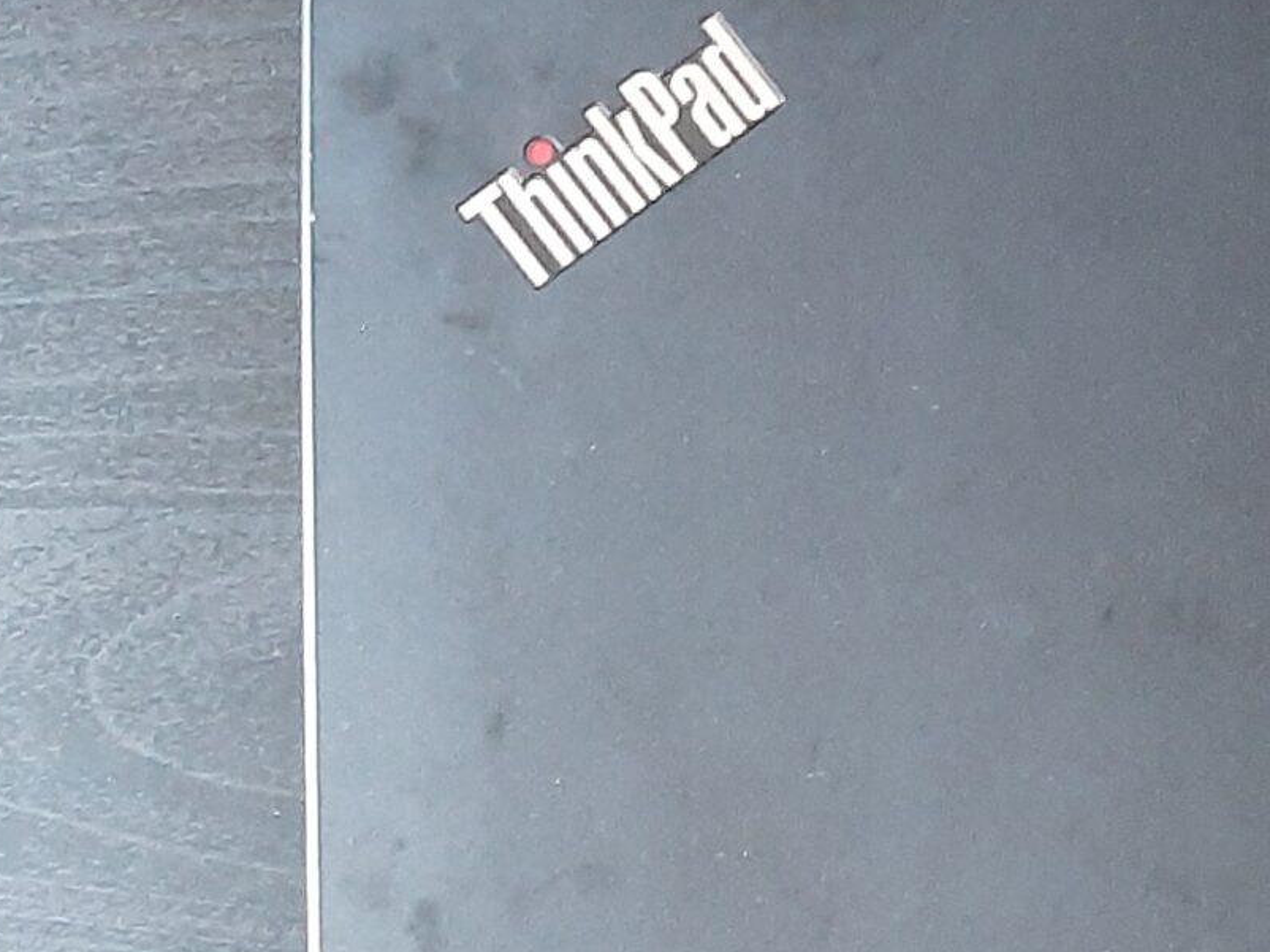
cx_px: 1802
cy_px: 1247
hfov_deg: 20.7
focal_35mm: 83
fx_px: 3044
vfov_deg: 16.7
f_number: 1.7
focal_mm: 3.93
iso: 500
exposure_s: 1/20
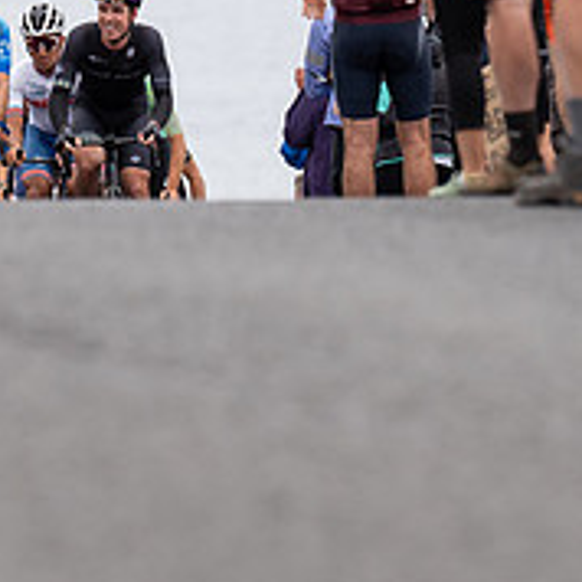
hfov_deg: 3.6
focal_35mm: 492
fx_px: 9359
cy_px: 34
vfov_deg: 3.6
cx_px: 82
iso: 320
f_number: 3.5
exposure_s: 1/1000
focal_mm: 178
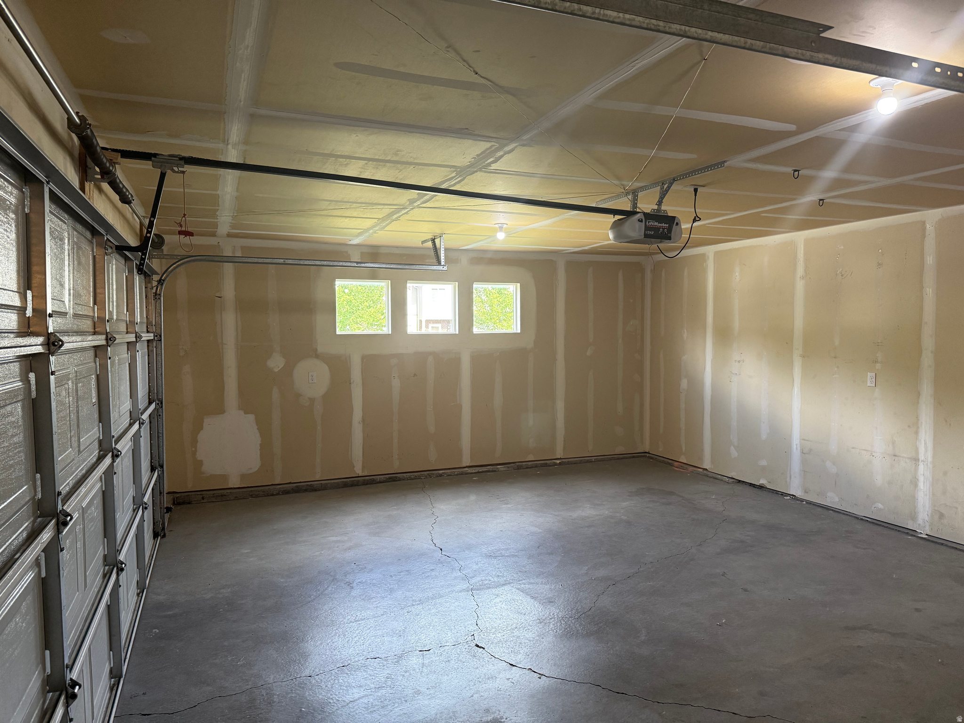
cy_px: 362
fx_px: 668
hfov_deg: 71.6
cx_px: 482
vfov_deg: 56.8
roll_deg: -0.1
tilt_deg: -3.8
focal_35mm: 24
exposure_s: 1/120
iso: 320
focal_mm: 6.76
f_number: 1.78
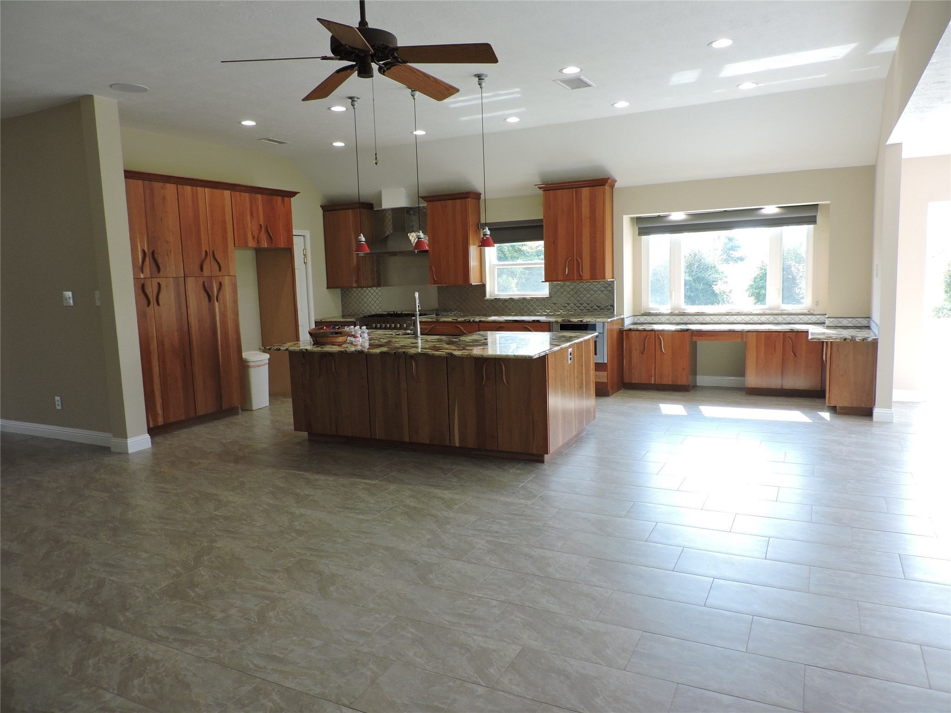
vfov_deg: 56.8
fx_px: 659
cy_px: 356
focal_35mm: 24
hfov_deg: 71.6
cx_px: 476
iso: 100
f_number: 3
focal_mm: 4.3
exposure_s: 1/50
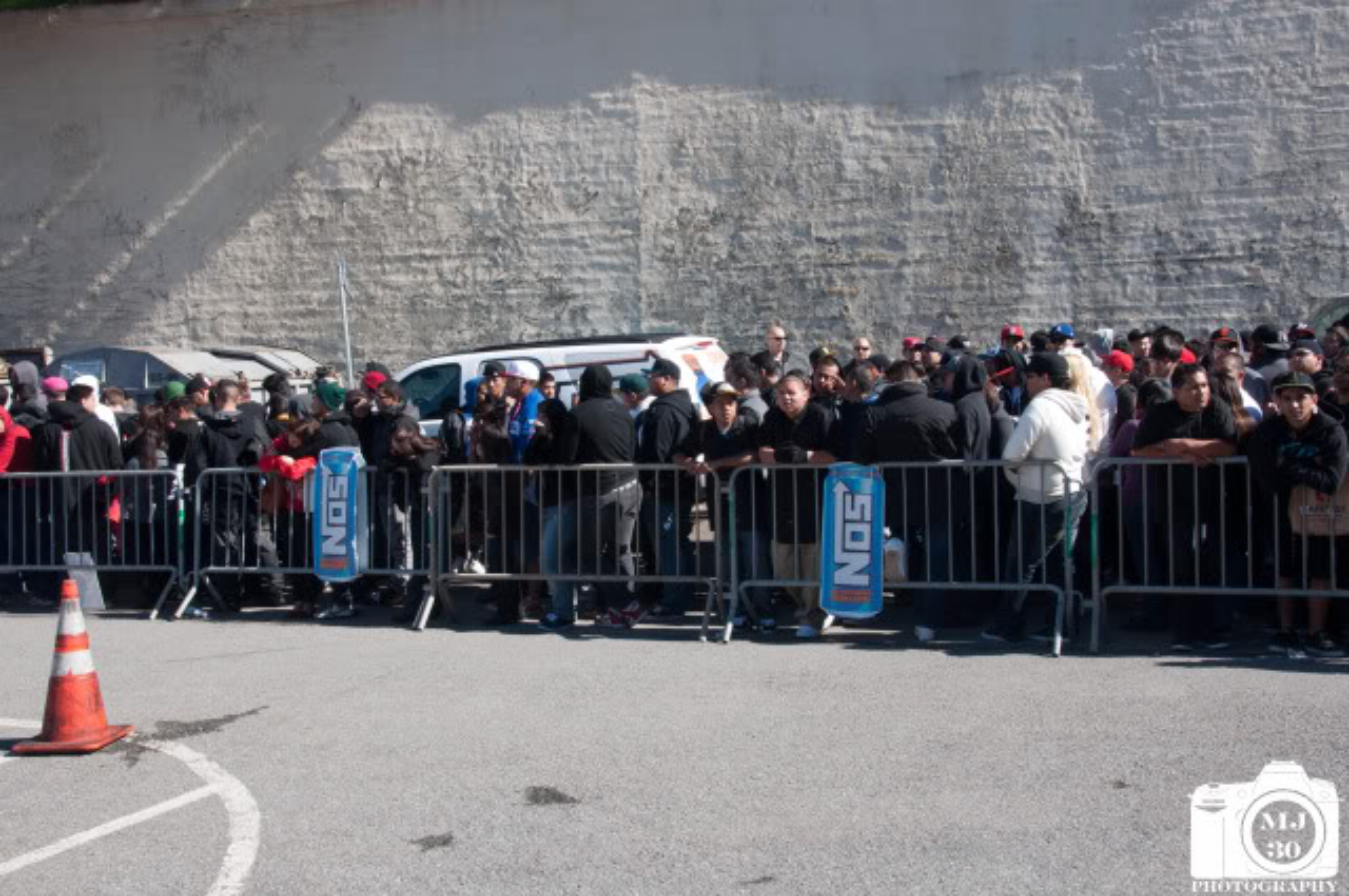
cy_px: 448
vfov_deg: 35.4
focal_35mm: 38
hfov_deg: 51.3
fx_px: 1403
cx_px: 674
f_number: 16
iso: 200
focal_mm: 25
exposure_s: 1/60
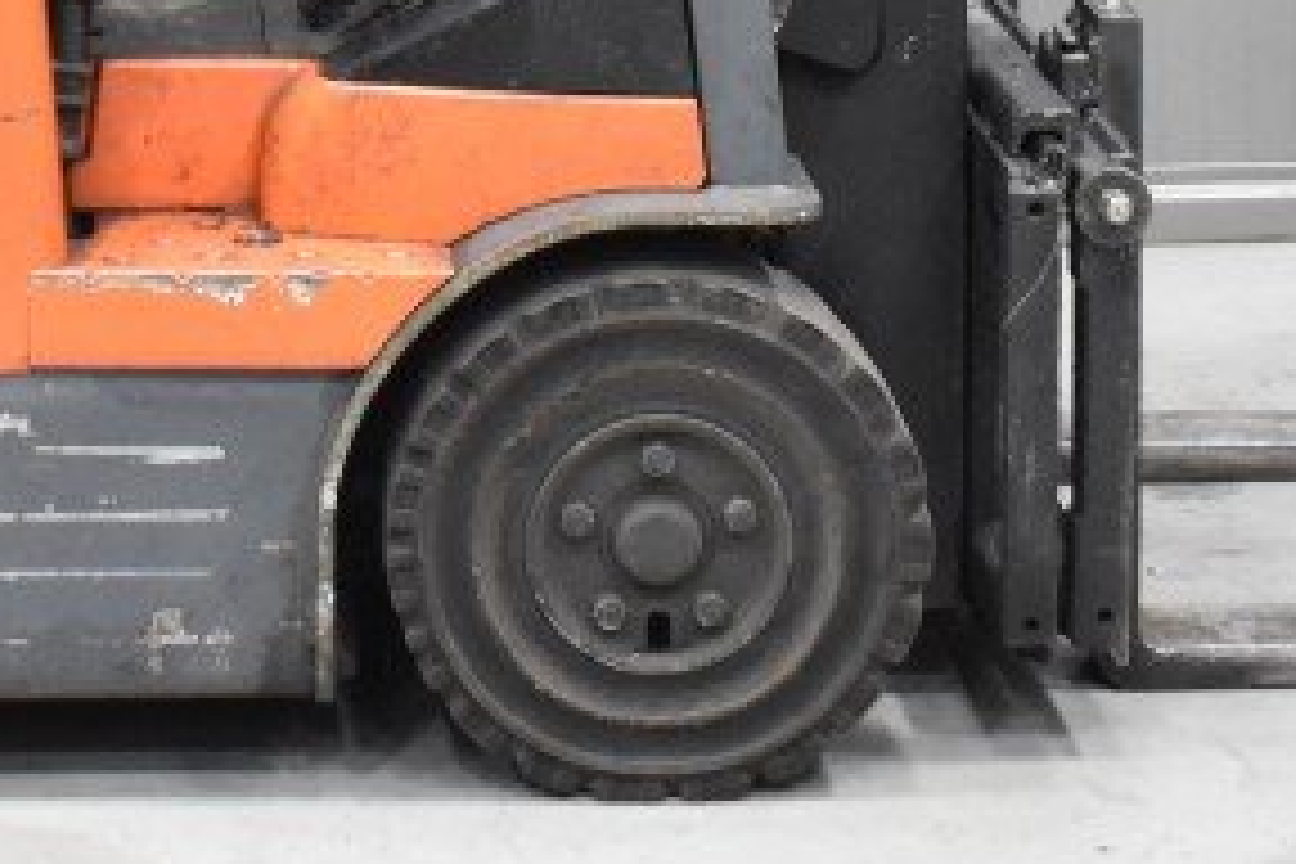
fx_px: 4500
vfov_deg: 10.1
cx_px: 63
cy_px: -878
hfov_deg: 16.1
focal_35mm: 125
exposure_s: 1/30
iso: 1600
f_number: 4.5
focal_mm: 20
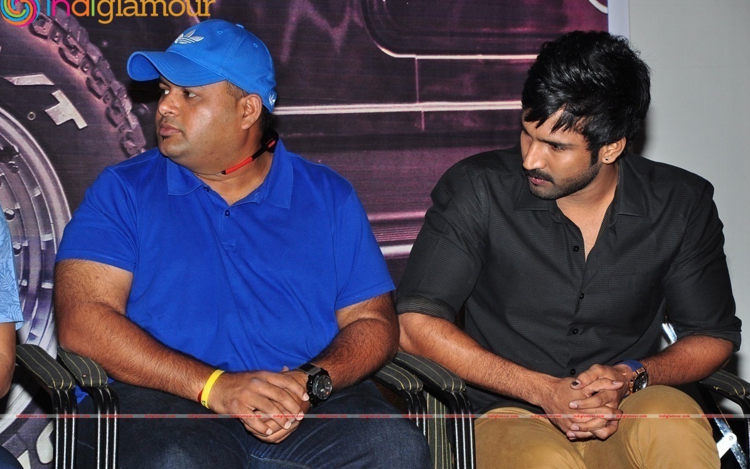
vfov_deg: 9.5
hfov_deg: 15.1
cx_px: 374
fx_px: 2821
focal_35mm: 138
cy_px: 234
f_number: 9
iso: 500
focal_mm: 90
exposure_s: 1/125
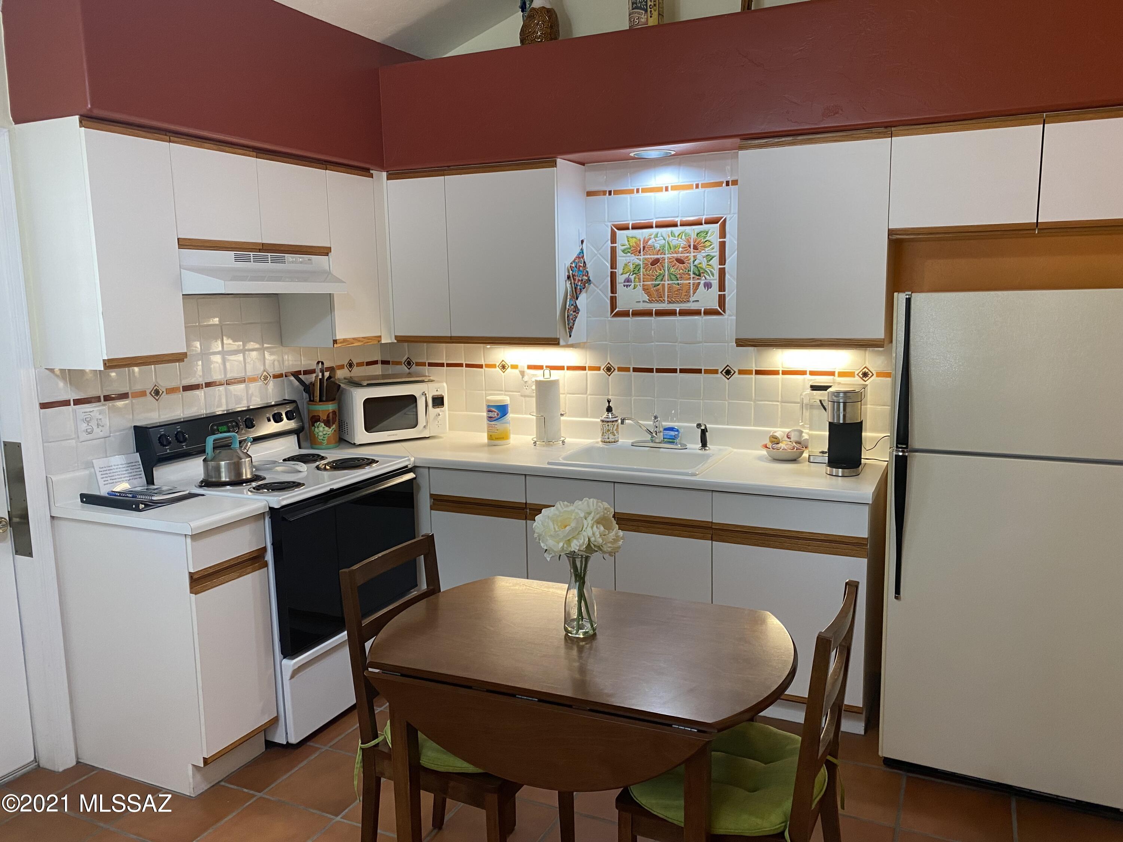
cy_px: 421
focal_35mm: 26
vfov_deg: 53.1
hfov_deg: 67.3
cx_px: 562
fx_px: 843
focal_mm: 4.25
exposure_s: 1/60
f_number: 1.8
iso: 80
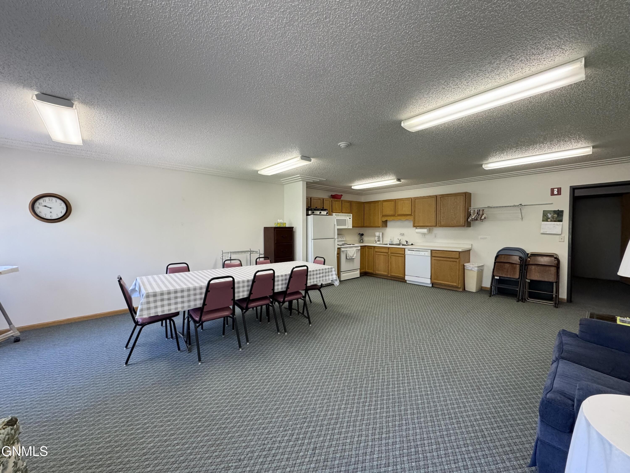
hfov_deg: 102.1
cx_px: 315
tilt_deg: -1.8
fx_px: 255
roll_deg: +0.1
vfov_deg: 85.7
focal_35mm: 14
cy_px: 236
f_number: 2.2
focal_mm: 2.22
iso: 250
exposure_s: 1/120
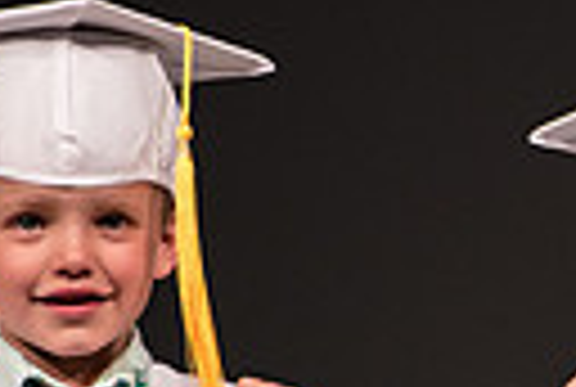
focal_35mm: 1011
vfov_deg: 1.4
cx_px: 1248
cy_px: 462
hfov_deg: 2.0
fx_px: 16214
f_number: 2.8
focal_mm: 200
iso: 500
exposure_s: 1/400
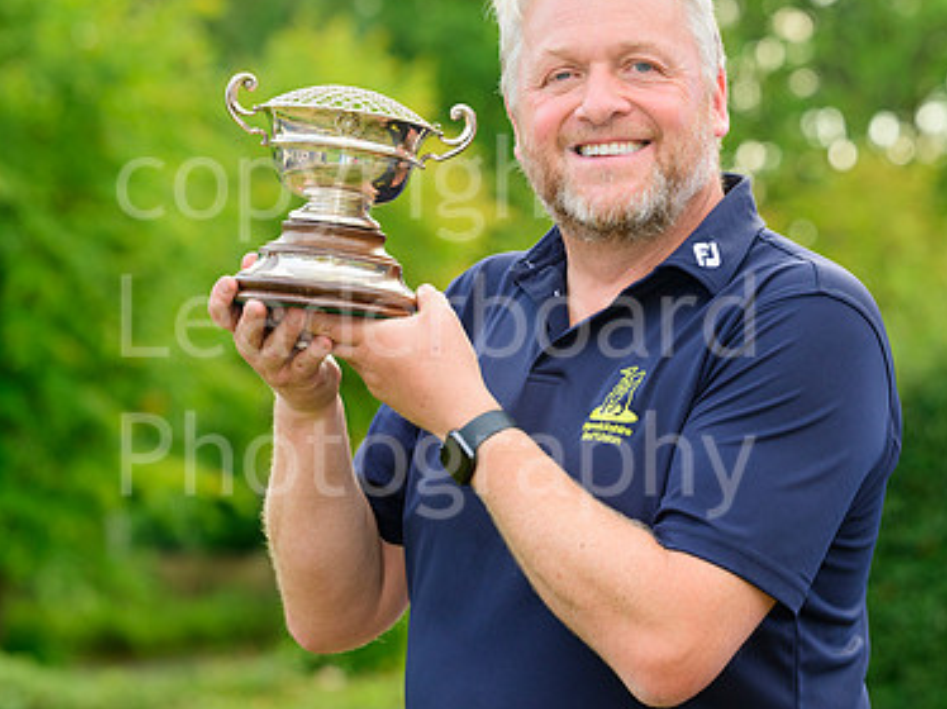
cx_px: 490
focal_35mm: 161
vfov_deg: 9.2
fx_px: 4402
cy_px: 295
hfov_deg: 12.3
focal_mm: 101
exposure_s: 1/250
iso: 200
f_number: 4
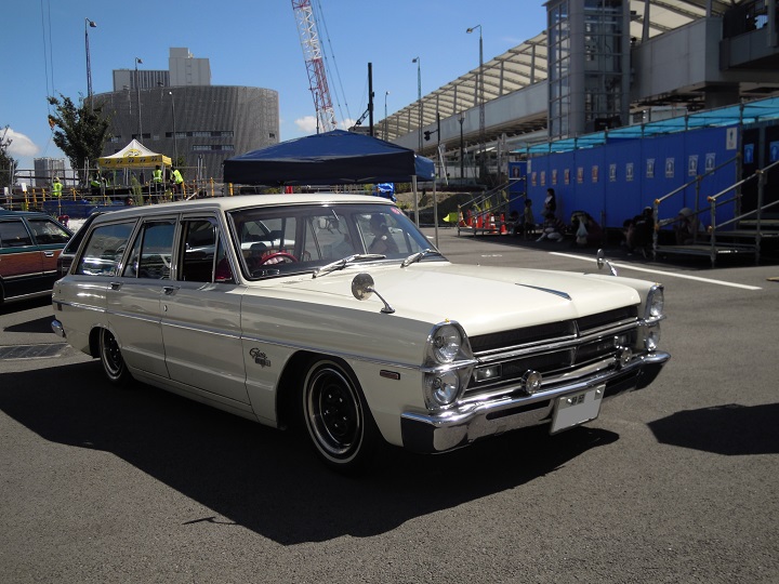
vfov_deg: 44.2
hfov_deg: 56.8
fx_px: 720
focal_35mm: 32
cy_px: 292
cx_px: 390
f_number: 5.6
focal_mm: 5.7
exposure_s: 1/500
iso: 100
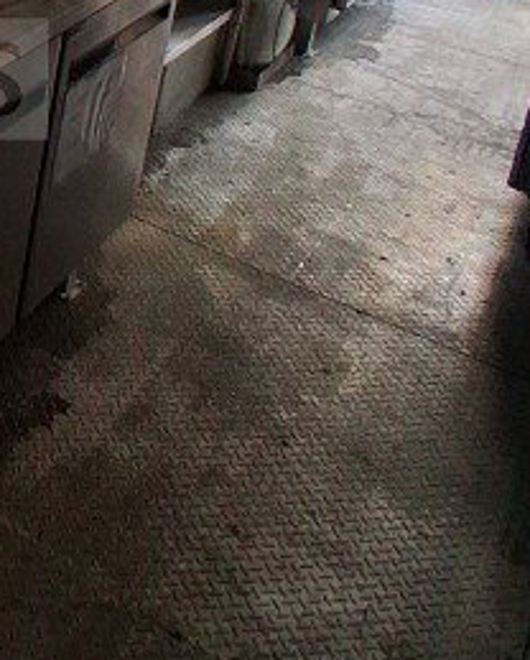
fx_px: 1017
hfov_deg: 23.9
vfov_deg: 31.9
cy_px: -62
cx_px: -240
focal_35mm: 52
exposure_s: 1/120
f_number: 2.2
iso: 125
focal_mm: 1.4
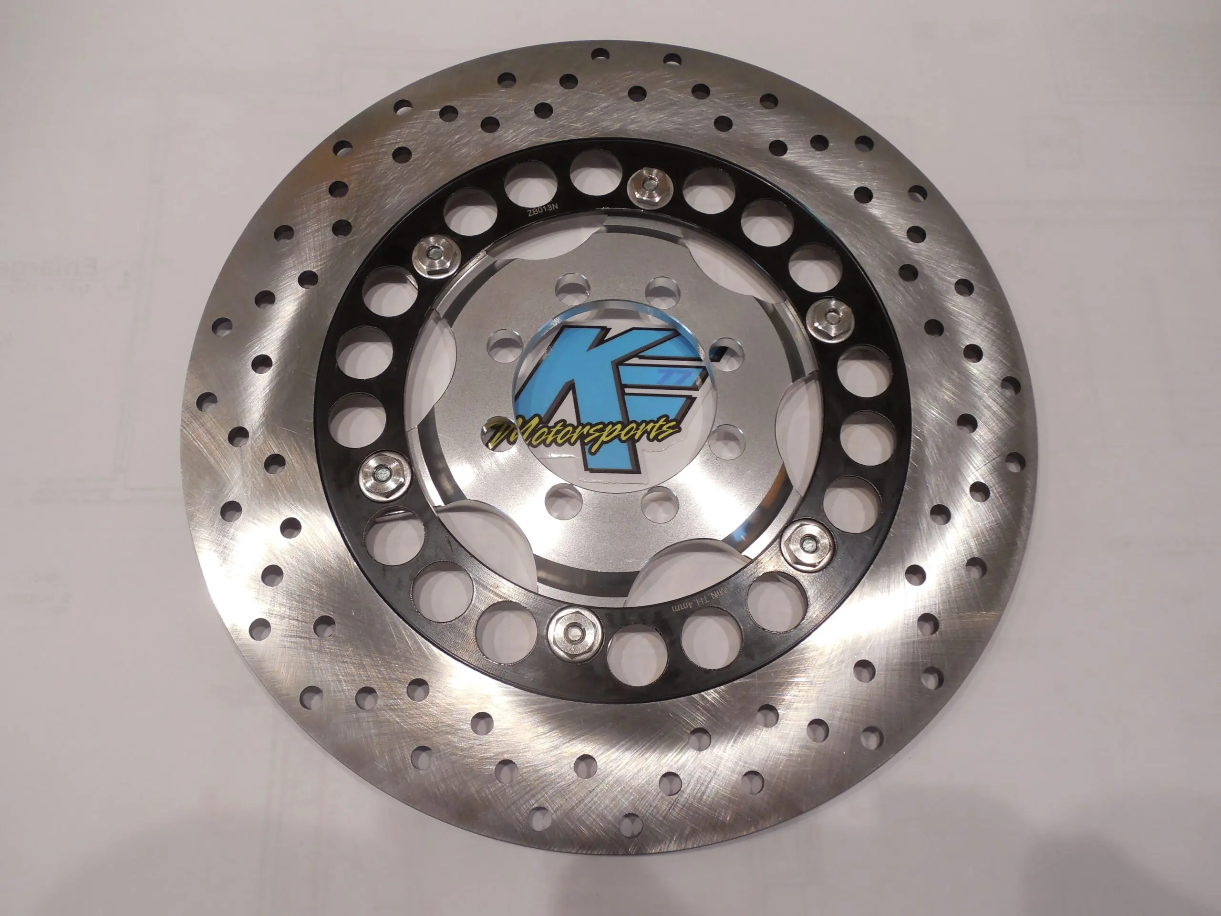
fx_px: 882
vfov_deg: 54.9
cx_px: 610
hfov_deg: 69.4
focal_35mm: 25
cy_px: 458
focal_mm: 4.5
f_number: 3.3
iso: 140
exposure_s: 1/30
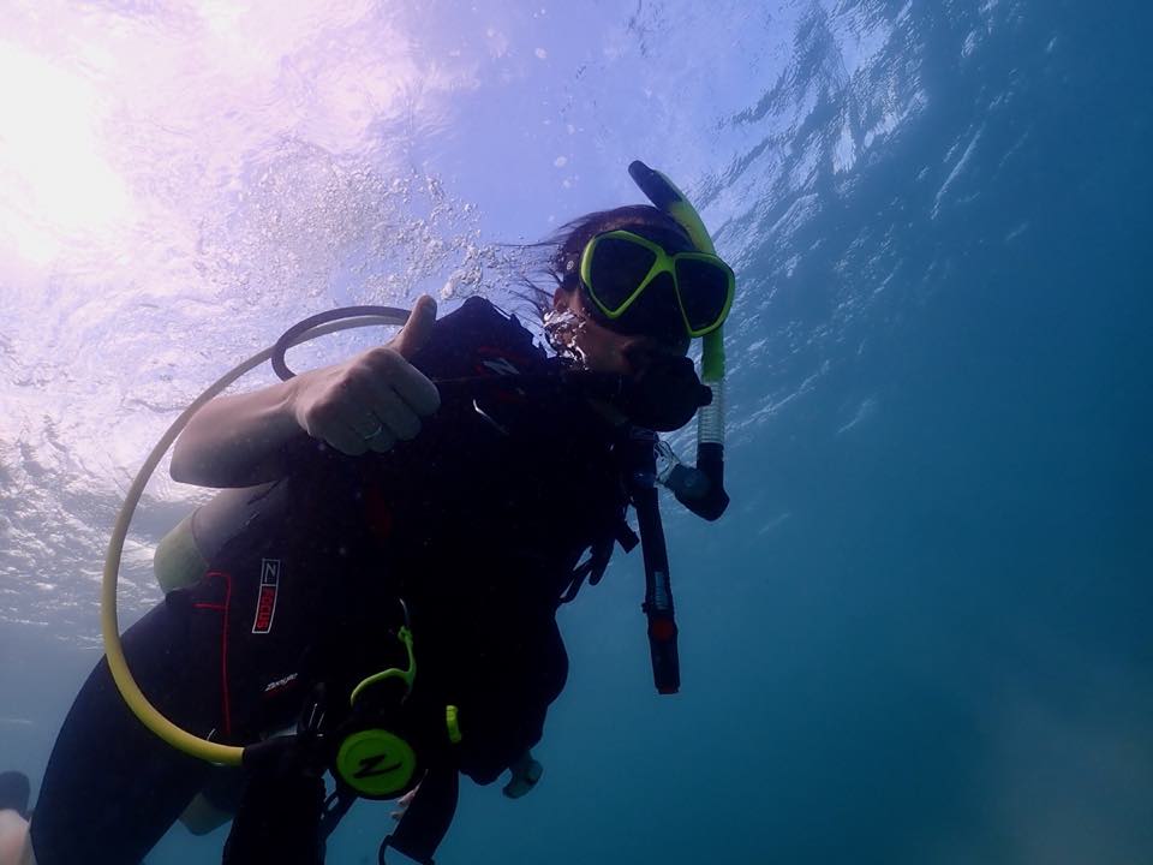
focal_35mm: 25
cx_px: 576
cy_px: 432
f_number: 2.8
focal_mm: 4.5
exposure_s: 1/640
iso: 100
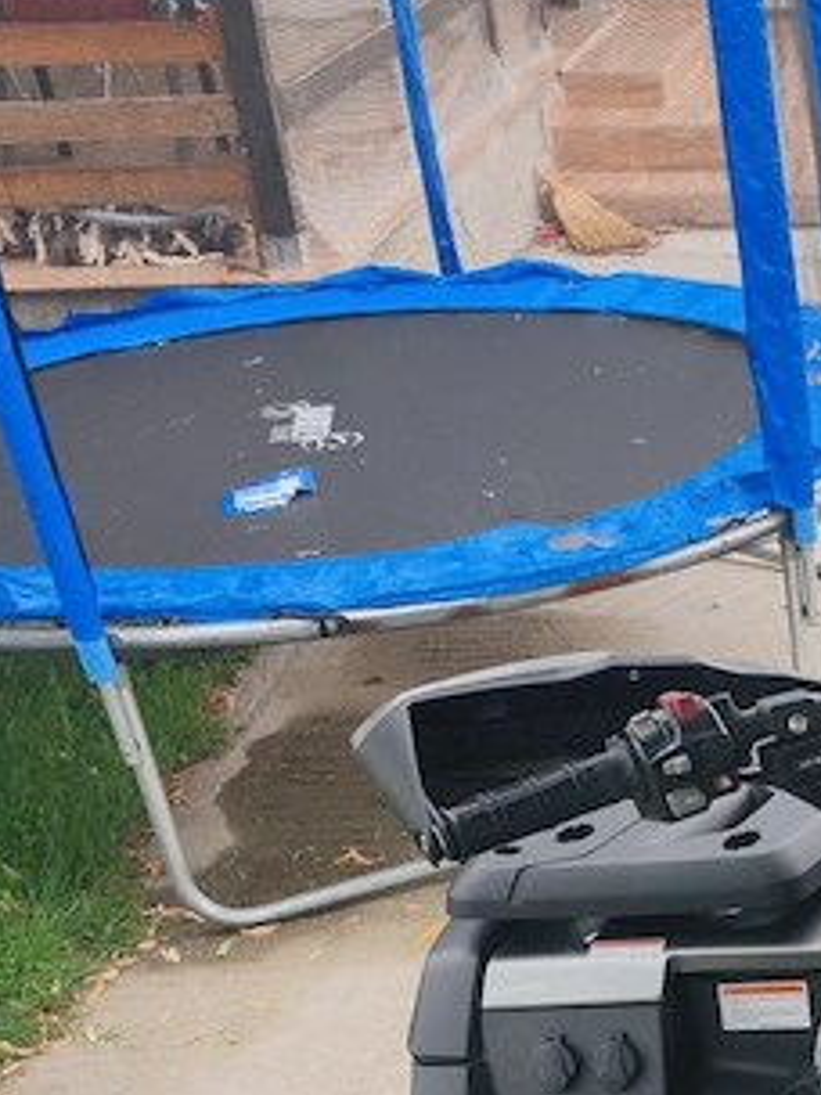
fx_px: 2245
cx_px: 1073
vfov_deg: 24.8
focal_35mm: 71
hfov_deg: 19.1
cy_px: 1308
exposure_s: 1/100
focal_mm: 6.12
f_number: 1.9
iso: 64
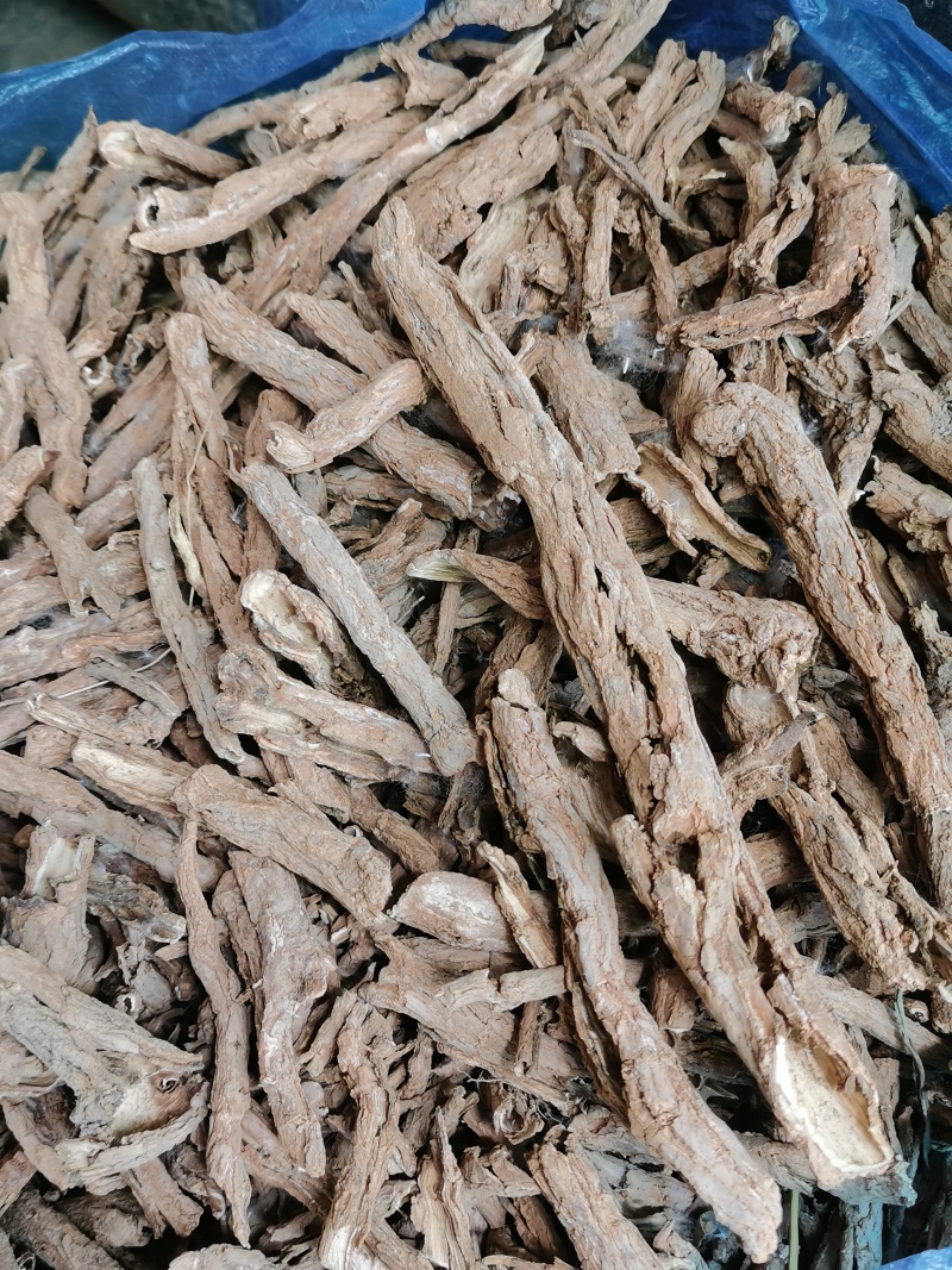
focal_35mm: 35
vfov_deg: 52.6
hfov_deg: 40.7
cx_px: 476
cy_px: 635
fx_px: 1284
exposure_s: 1/100
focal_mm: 5.58
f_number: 1.8
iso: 125
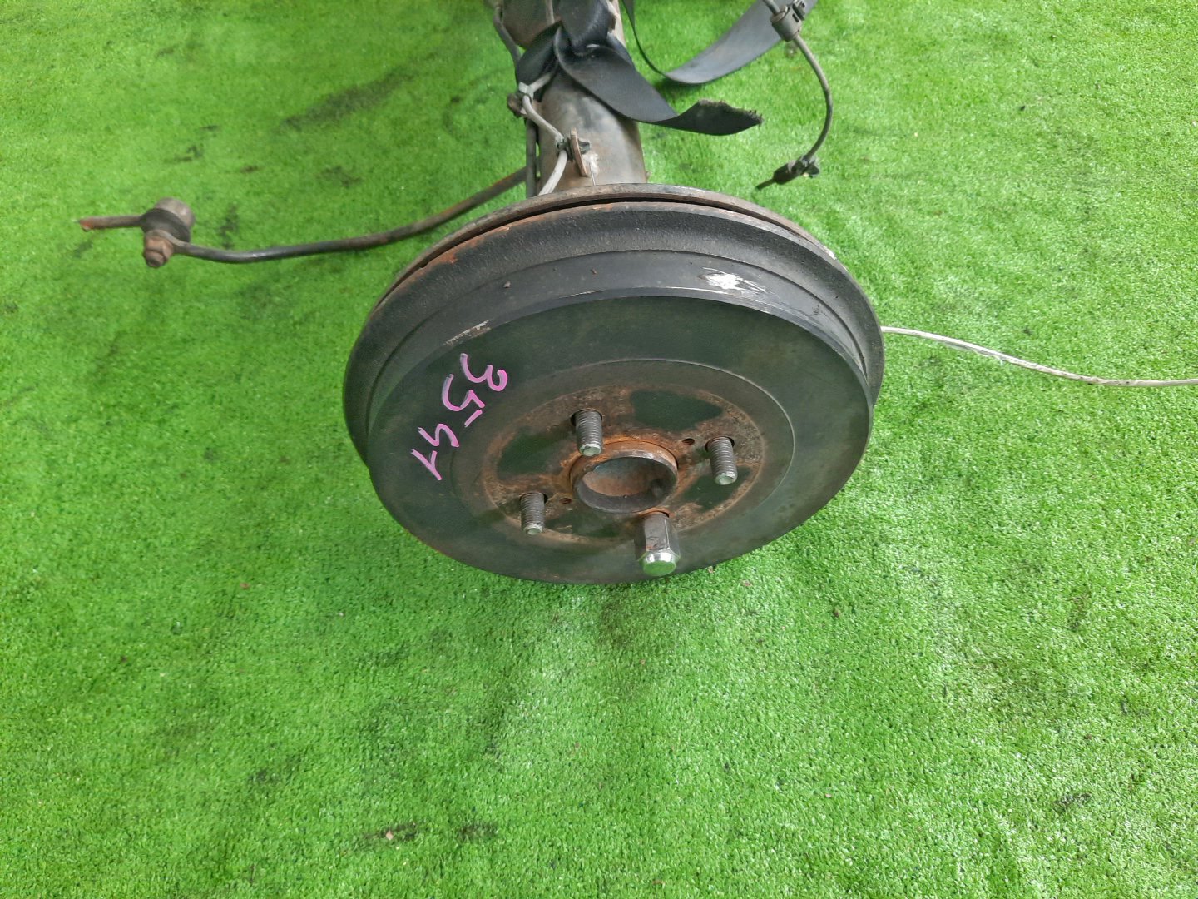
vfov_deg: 54.9
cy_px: 450
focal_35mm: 25
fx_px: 865
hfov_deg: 69.4
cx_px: 599
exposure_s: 1/50
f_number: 2
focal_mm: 4.6
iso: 338
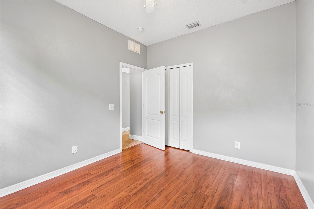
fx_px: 131
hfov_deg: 100.4
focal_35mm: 15
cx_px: 157
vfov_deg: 77.3
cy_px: 104
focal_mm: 10
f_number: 7.1
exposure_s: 1/2.5
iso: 100
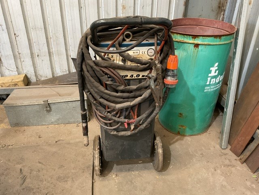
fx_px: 217
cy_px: 98
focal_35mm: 29
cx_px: 130
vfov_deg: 48.2
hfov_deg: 61.7
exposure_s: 1/60
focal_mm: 3
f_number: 1.8
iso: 250
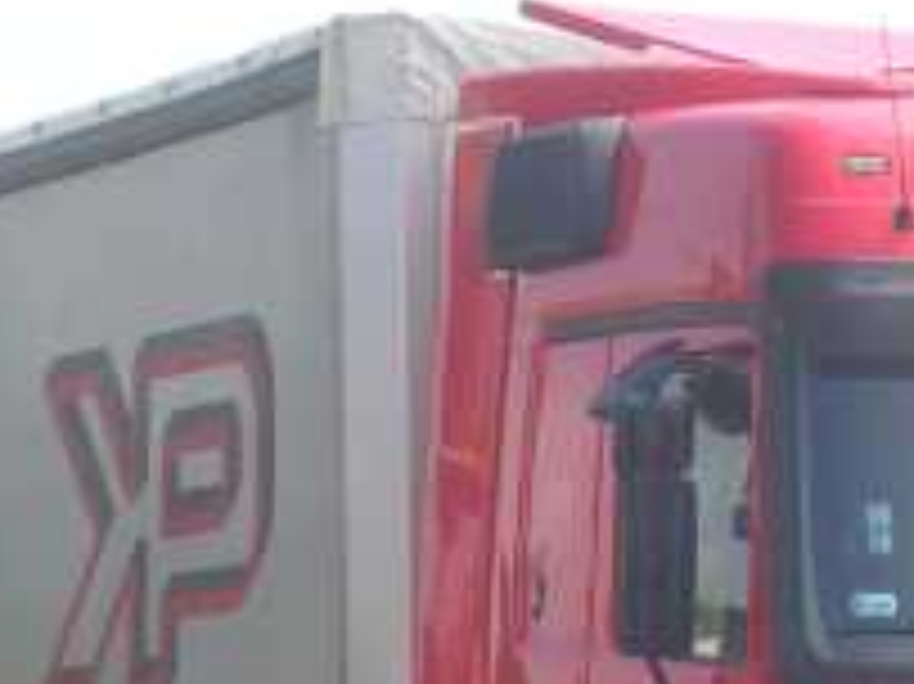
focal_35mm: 340
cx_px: 441
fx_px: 8972
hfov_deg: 5.8
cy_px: 882
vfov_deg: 4.4
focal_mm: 17.4
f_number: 4.9
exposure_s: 1/175
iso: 50
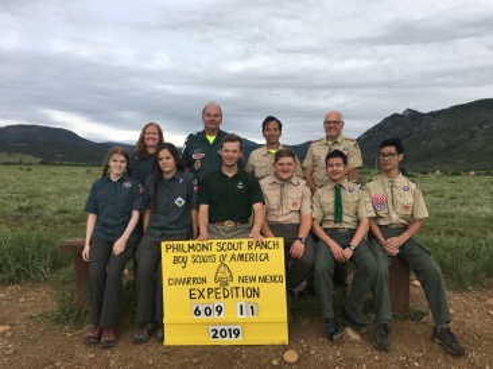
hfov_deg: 61.7
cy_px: 184
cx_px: 246
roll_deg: -0.1
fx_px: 413
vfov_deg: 48.2
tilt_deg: -0.6
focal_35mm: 29
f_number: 2.2
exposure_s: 1/557
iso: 25
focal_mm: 4.15
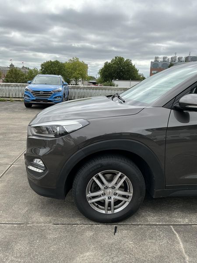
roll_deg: -2.0
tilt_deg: -12.5
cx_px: 98
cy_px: 132
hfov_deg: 49.7
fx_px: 212
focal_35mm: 28
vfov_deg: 63.4
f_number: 1.8
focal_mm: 3
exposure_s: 1/1577
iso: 25
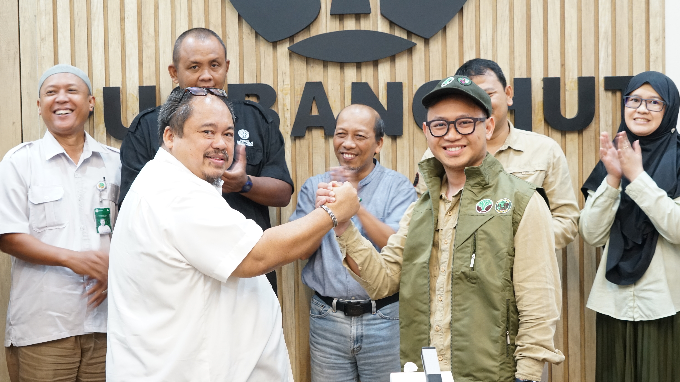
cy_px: 180
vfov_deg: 18.5
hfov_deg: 32.4
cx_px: 340
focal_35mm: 65
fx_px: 1172
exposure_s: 1/15
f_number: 7.1
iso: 3200
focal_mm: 62
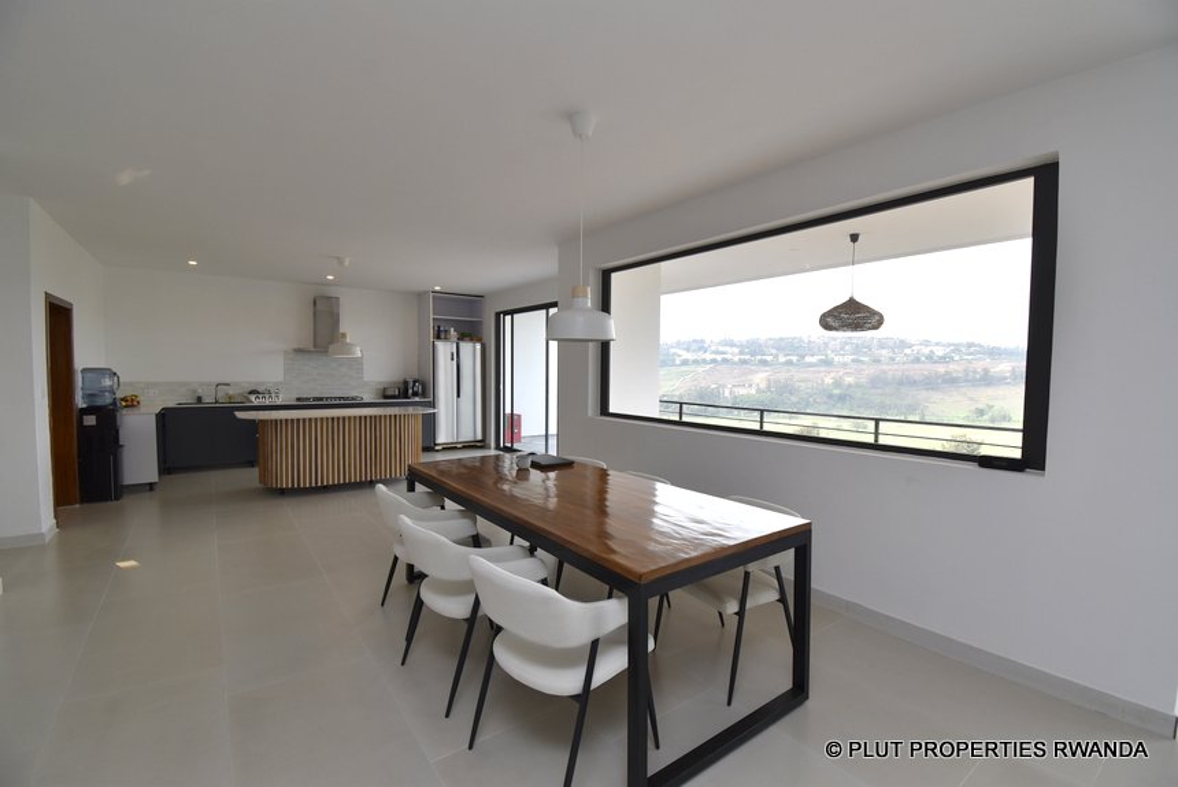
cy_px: 394
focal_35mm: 15
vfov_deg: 77.4
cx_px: 589
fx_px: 491
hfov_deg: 100.3
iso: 200
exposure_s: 1/50
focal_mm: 10
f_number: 8
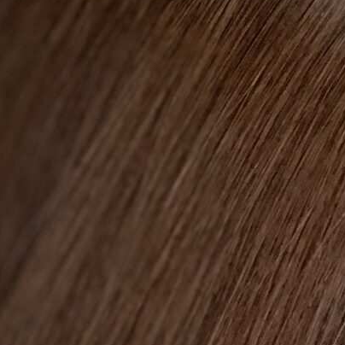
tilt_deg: -58.1
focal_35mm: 291
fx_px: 3281
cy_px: -230
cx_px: 505
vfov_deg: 5.9
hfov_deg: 6.0
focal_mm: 6
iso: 50
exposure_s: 1/122
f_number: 2.4
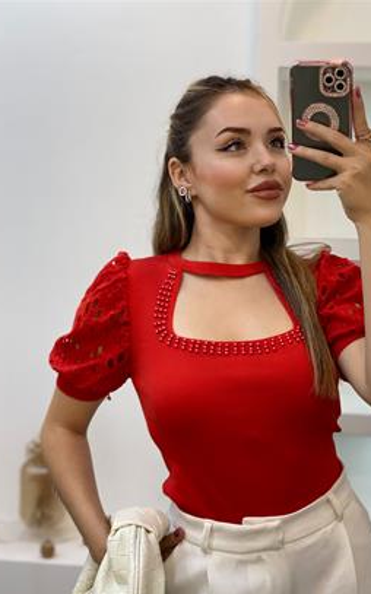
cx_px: 207
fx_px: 907
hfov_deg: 23.1
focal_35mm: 56
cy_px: 300
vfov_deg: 36.3
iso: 100
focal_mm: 6
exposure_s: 1/100
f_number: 2
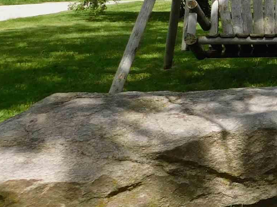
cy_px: -30
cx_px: 489
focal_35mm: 95
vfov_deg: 15.1
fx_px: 760
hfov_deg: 17.2
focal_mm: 4.1
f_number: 6
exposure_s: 1/400
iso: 125
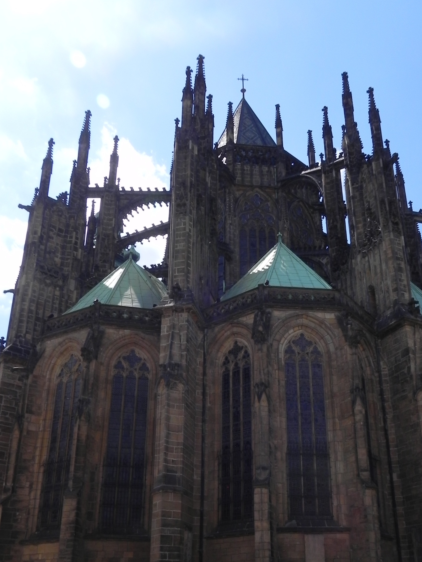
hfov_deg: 40.5
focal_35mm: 35
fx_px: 569
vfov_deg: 51.9
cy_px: 364
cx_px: 256
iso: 160
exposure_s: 1/564
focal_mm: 4.6
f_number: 5.6
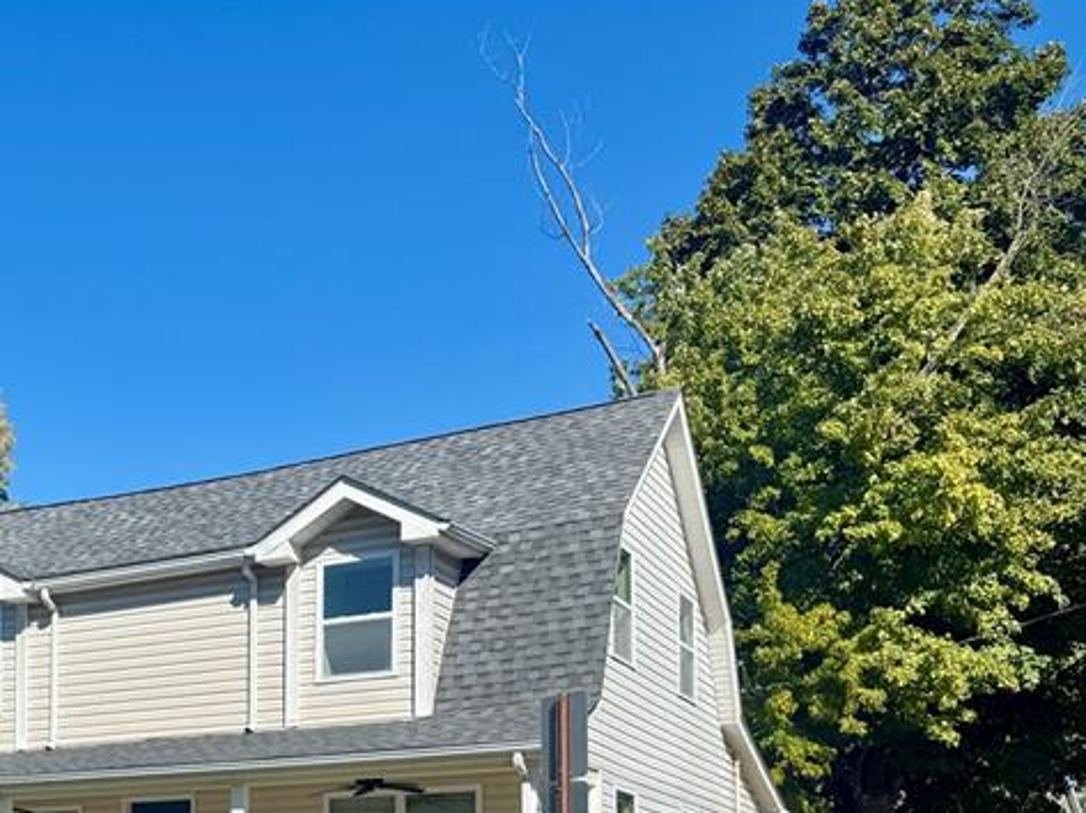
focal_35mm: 52
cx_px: 37
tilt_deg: +4.2
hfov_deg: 34.1
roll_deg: -1.6
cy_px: 860
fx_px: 1630
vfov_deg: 26.2
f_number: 1.78
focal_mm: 6.76
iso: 80
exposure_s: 1/5714
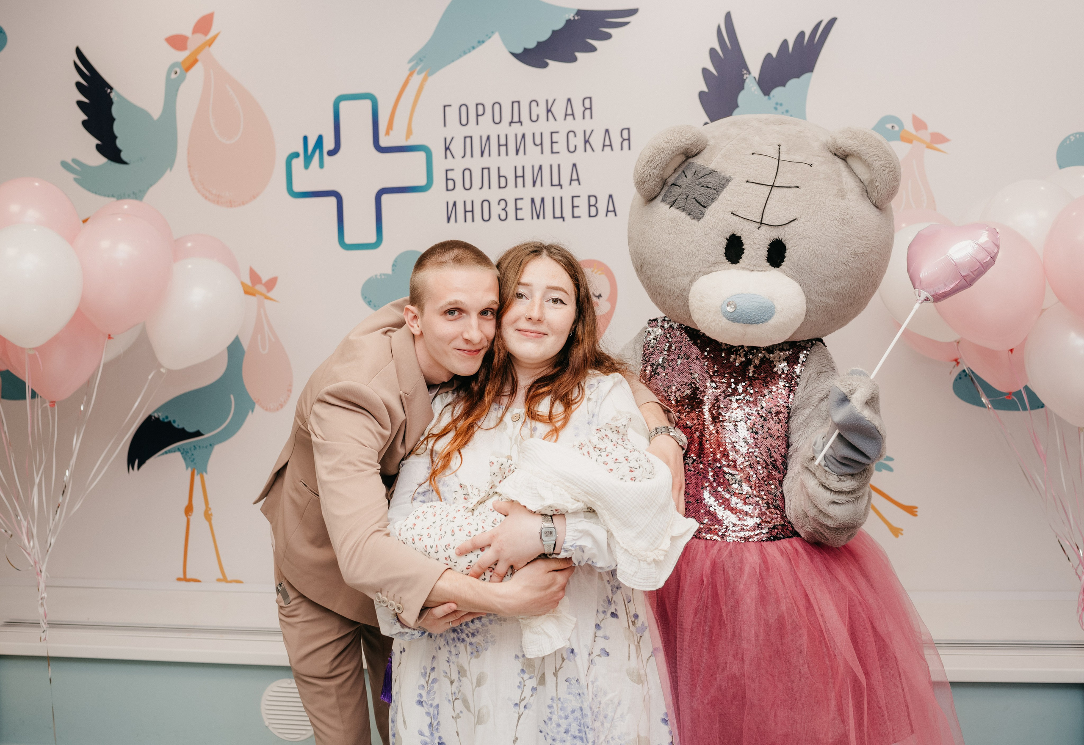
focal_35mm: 39
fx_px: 1183
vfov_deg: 35.0
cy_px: 350
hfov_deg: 49.2
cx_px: 556
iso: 400
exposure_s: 1/160
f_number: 4
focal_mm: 35
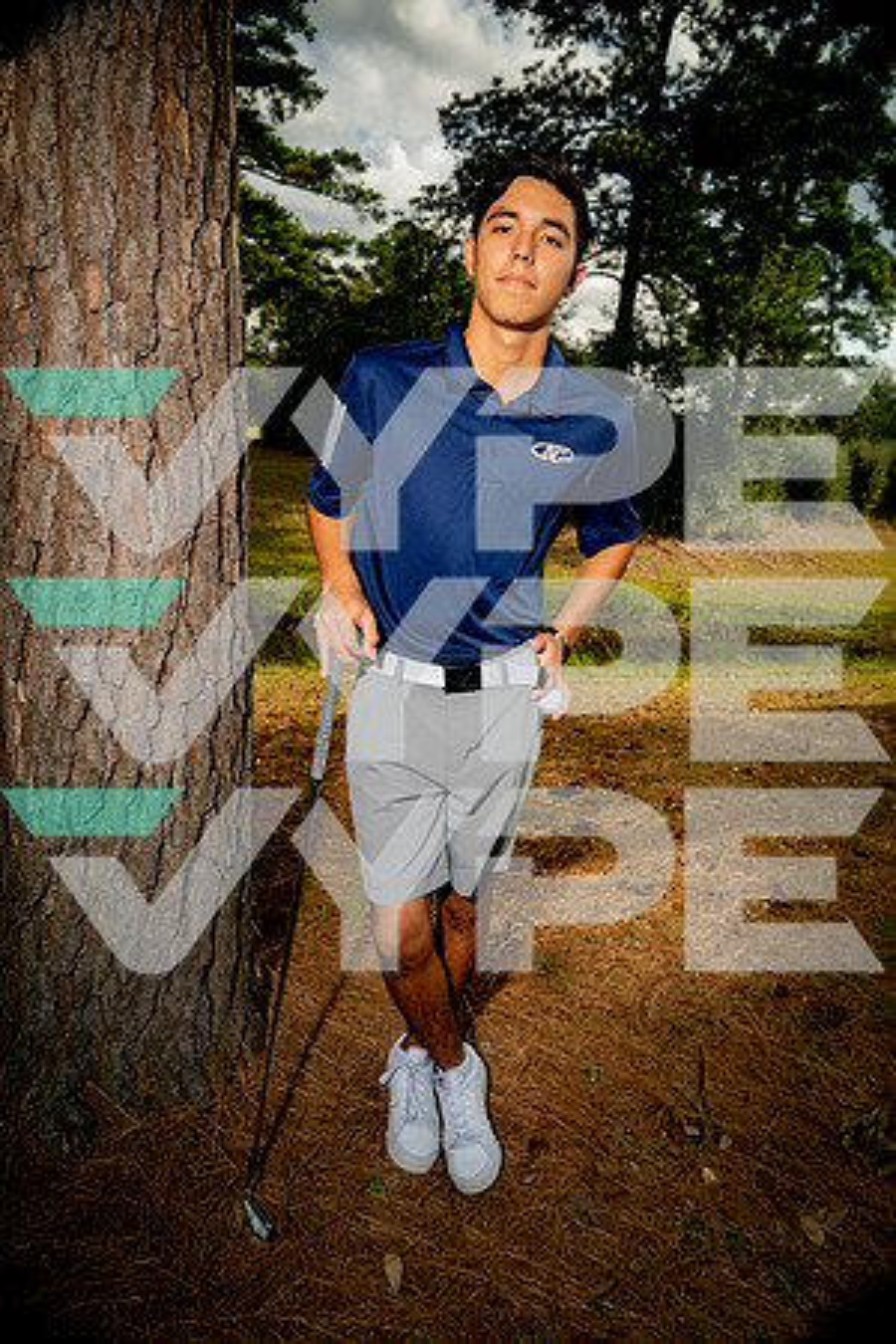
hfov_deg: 51.3
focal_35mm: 25
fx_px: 933
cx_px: 448
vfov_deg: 71.5
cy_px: 672
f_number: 8
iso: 400
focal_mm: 25
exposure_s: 1/250
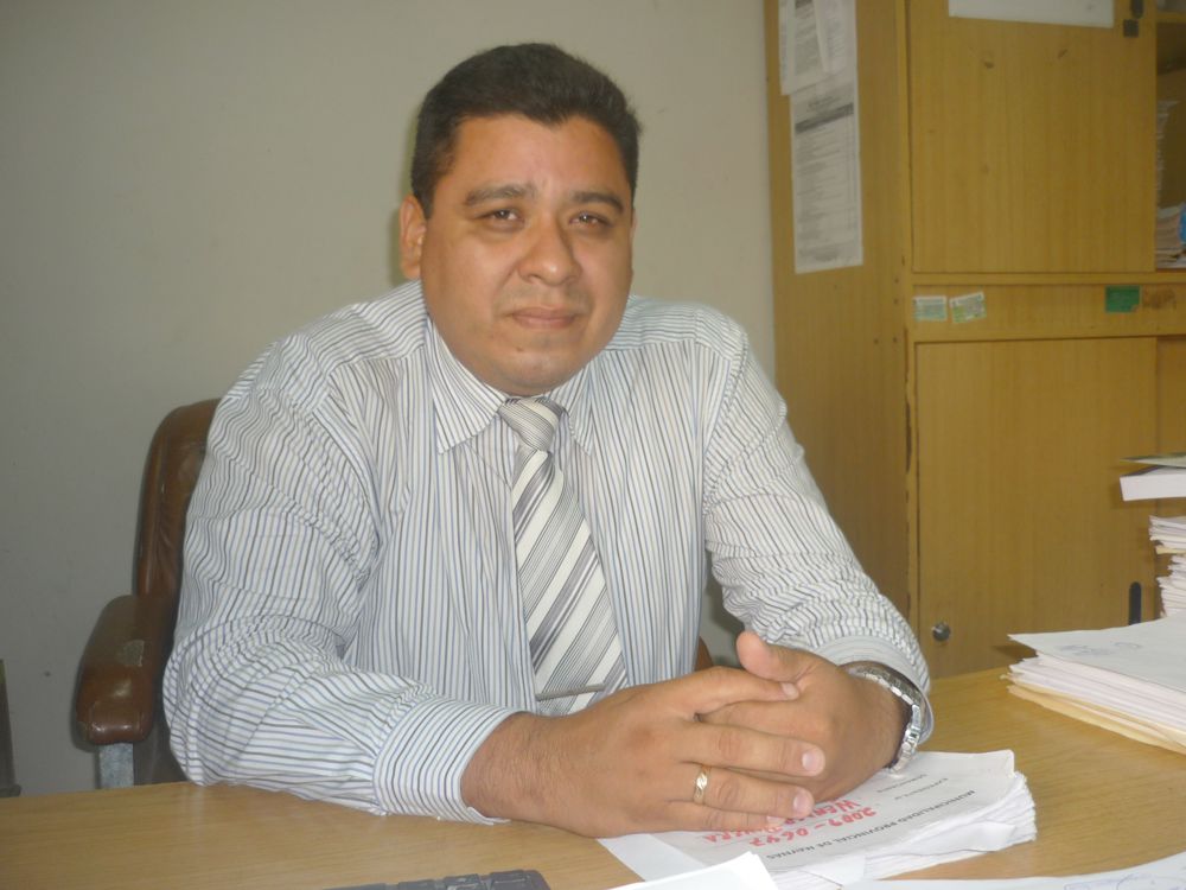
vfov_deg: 42.9
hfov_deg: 55.4
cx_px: 593
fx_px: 1131
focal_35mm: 33
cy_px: 445
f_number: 2.8
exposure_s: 1/30
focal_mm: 5.5
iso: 100
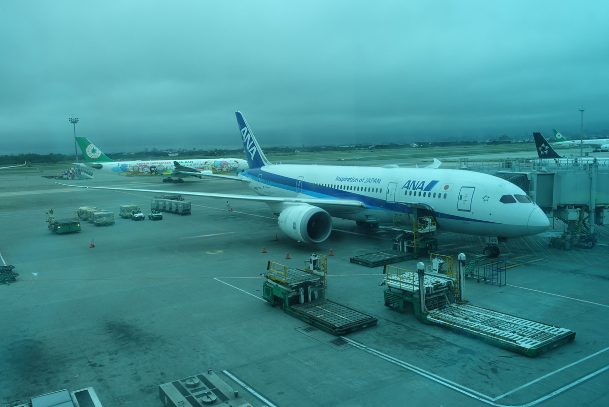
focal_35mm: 31
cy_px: 204
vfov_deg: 42.4
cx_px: 304
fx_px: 525
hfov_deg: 60.2
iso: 125
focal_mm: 11.22
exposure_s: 1/125
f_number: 4
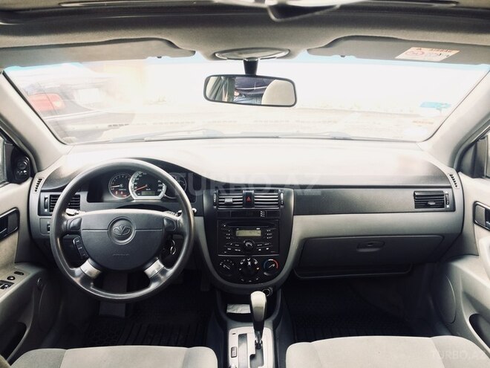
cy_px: 184
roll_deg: -0.3
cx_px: 245
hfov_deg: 61.7
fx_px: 411
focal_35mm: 29
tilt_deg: -19.0
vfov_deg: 48.2
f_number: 2.2
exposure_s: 1/33
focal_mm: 4.15
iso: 40
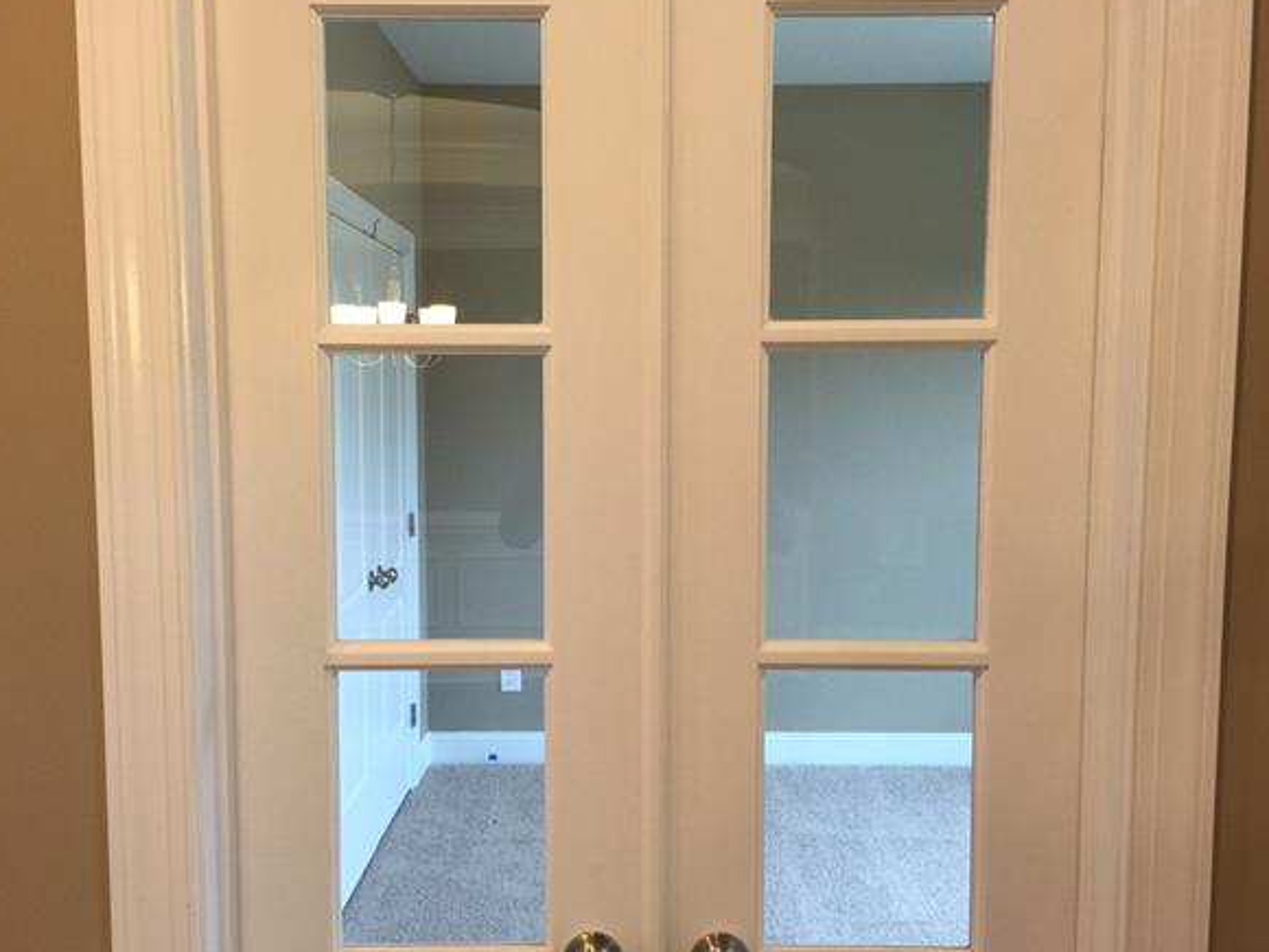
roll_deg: -1.0
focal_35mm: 32
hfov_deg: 56.8
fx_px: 1173
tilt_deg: -4.4
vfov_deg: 44.1
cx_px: 606
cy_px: 499
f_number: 2.2
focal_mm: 4.15
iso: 50
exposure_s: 1/30
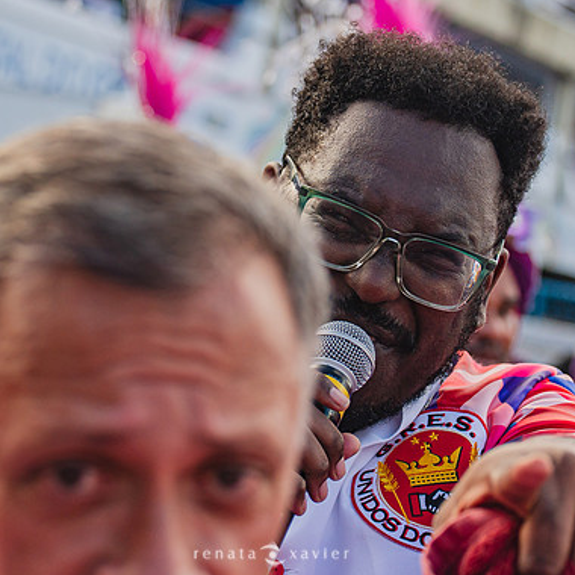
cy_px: 186
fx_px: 2800
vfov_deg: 11.7
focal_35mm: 149
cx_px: 240
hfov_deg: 11.7
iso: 400
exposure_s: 1/1600
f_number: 5.6
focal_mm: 85
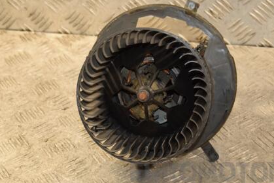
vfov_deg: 13.3
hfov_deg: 19.8
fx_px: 784
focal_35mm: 103
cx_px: 118
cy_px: 85
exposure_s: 1/100
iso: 800
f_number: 4.8
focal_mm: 48
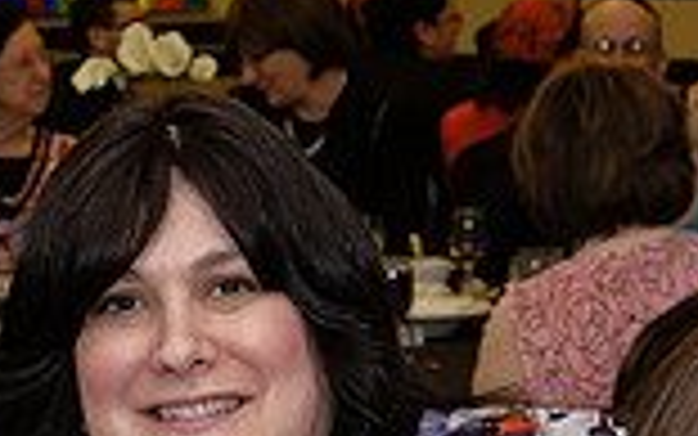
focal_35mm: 145
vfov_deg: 8.8
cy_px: 663
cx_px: 297
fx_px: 2759
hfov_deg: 14.4
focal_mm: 25.4
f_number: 3.6
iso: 1250
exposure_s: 1/180
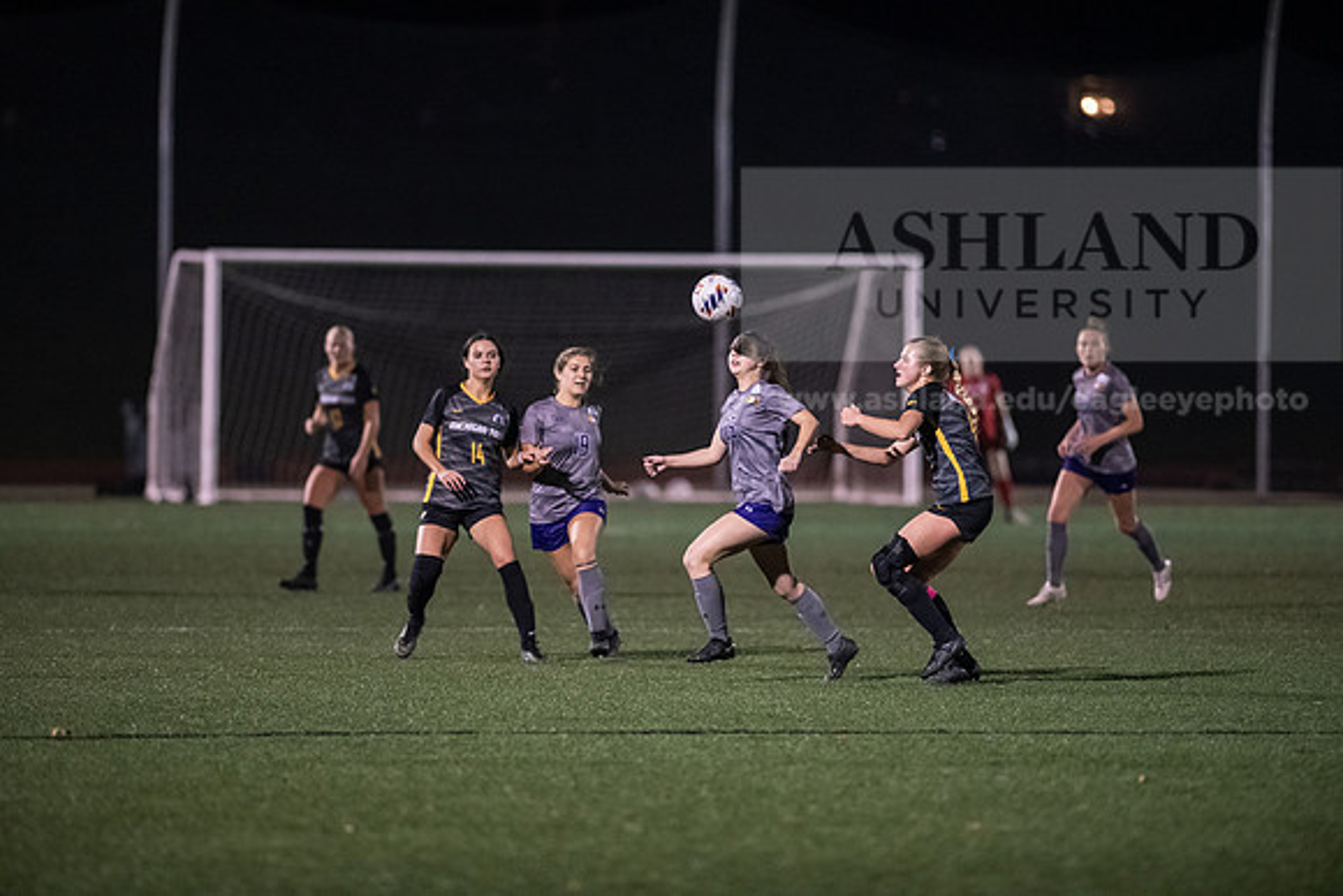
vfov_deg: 4.6
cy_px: 448
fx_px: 11194
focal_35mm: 300
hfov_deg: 6.9
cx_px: 672
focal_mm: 300
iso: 8000
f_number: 2.8
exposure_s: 1/1000
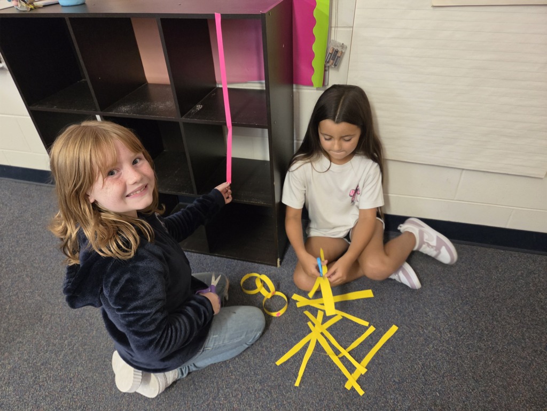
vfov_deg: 58.9
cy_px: 206
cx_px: 274
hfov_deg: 73.9
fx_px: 363
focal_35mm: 23
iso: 1600
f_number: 1.8
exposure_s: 1/120
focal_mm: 5.4
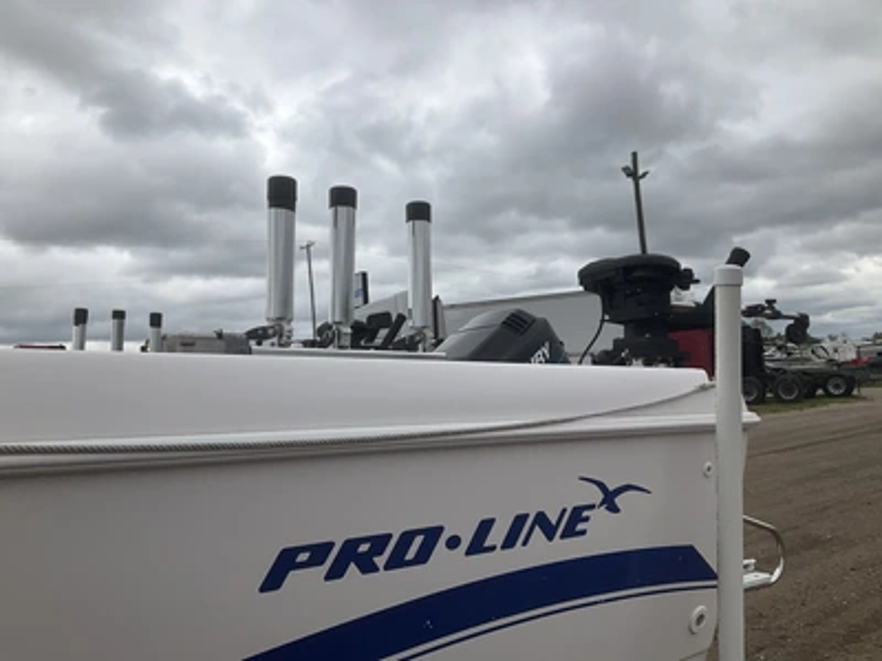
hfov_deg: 61.7
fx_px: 739
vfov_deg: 48.2
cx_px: 441
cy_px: 330
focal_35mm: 29
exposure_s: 1/2227
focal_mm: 3
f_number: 1.8
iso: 25
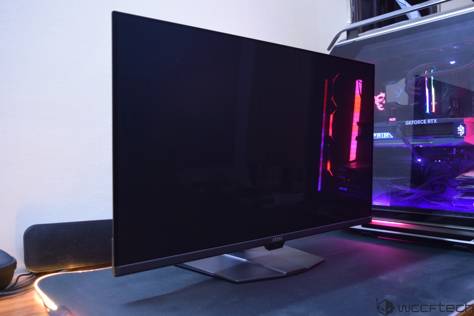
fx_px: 434
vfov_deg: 40.0
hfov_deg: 57.2
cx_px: 237
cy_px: 158
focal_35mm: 33
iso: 1600
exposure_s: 1/10
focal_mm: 22
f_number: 3.8
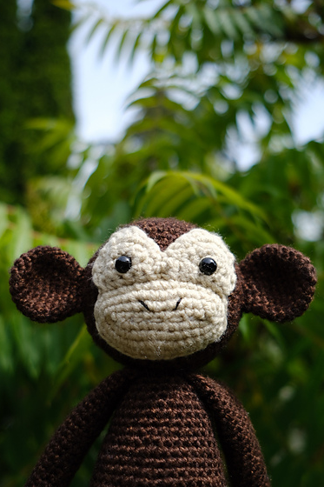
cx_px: 159
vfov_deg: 48.4
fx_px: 540
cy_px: 270
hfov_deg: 33.4
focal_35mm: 40
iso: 160
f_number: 2.8
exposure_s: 1/1600
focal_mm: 23
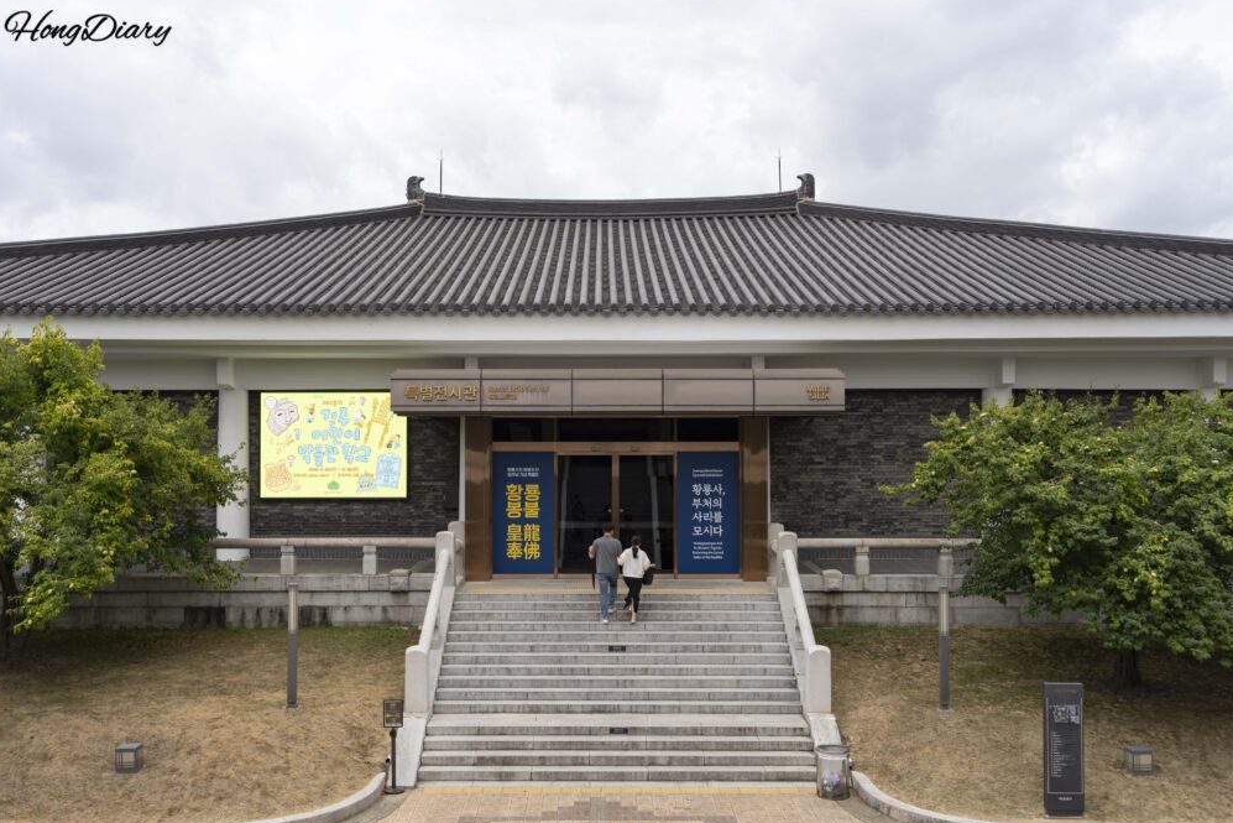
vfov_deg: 35.1
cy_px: 410
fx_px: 1302
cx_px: 602
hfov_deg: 50.7
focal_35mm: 38
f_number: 7.1
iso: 100
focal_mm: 37
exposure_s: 1/80
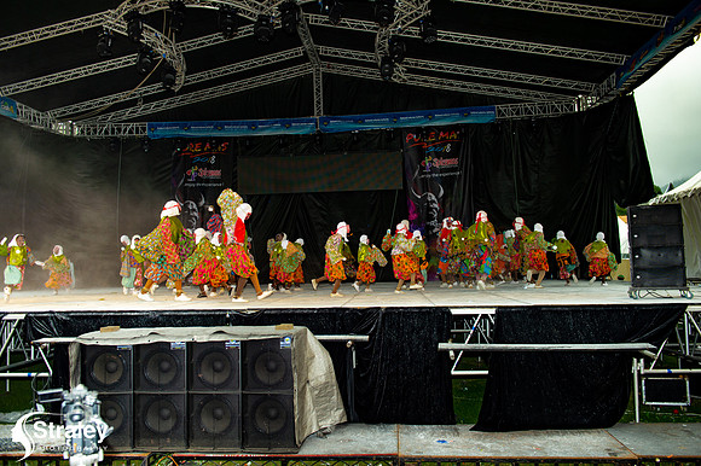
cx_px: 350
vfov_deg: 42.3
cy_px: 233
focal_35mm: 31
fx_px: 603
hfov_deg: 60.3
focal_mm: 31
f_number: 5
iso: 125
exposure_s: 1/250
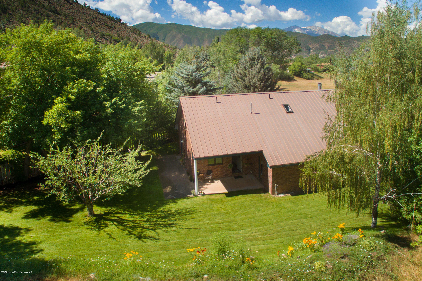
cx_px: 211
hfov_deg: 93.3
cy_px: 140
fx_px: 199
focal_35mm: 17
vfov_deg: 70.5
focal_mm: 17
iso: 500
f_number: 7.1
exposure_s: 1/20
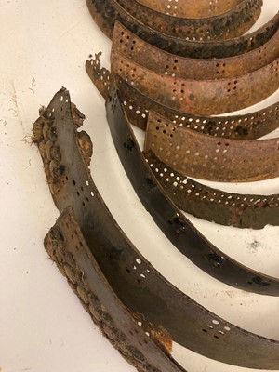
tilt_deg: -74.3
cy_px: 186
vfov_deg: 63.4
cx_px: 140
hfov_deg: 49.7
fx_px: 301
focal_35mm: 28
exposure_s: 1/50
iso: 200
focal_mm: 3.99
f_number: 1.8
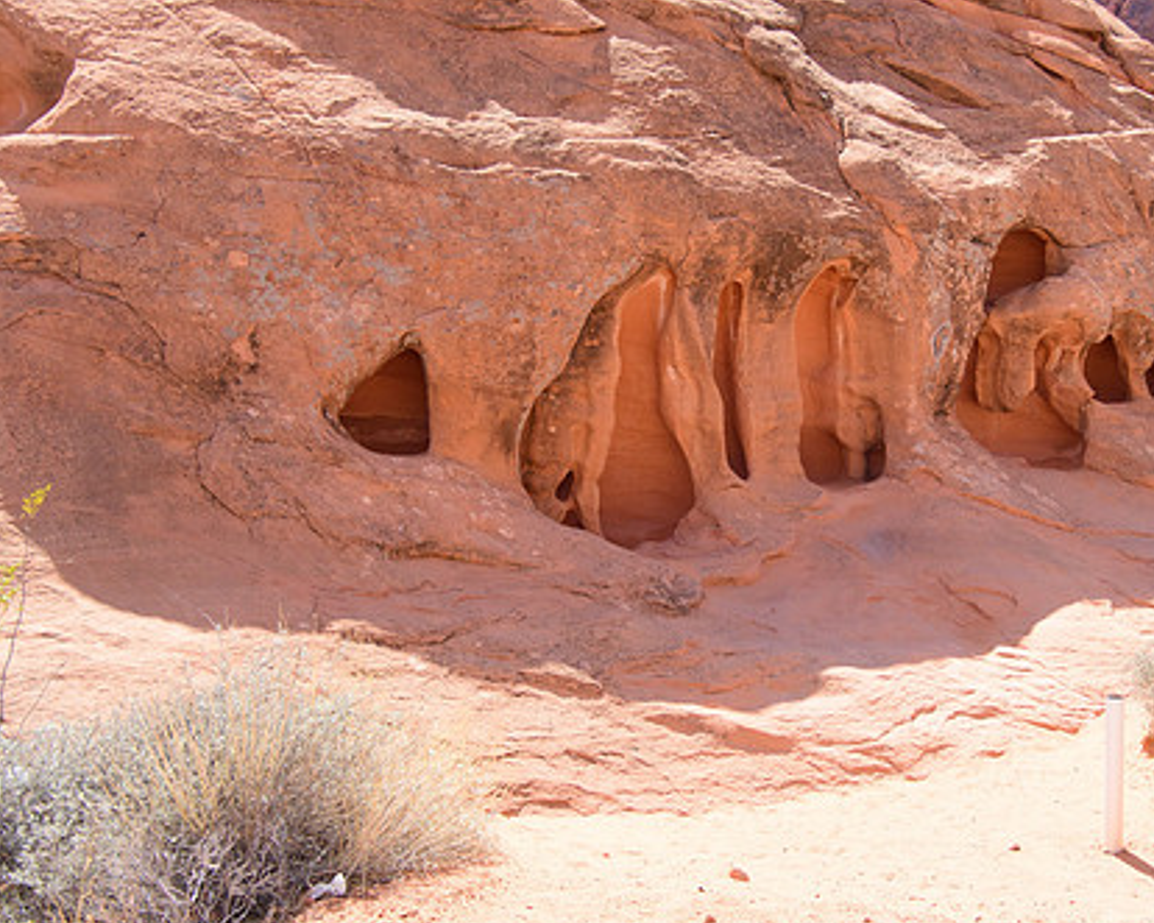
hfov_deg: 24.0
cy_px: 434
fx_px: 2698
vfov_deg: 19.4
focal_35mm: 79
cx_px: 761
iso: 640
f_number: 8
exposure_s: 1/160
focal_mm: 40
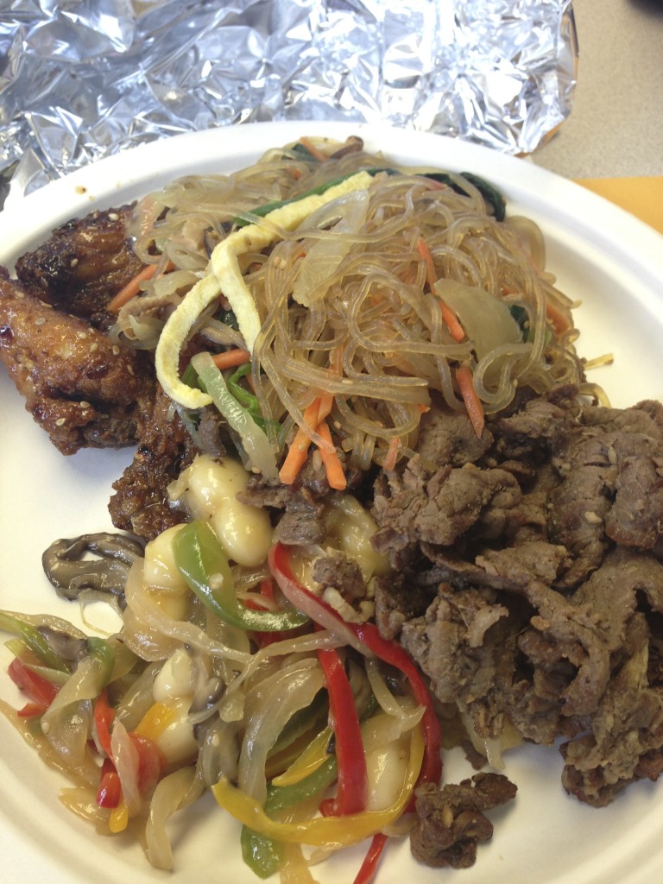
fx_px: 843
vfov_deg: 55.4
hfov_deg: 42.9
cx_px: 332
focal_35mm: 33
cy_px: 442
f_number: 2.4
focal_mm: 4.13
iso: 64
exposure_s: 1/30
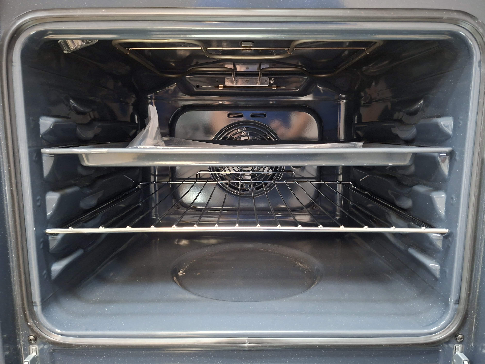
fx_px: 322
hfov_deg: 73.9
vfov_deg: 58.9
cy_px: 182
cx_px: 242
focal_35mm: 23
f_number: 1.8
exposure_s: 1/25
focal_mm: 5.54
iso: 800
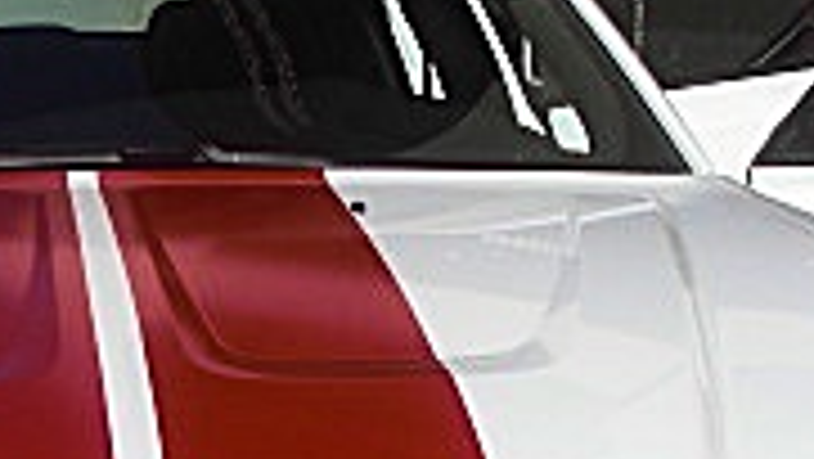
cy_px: 450
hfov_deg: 15.3
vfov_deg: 8.7
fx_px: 3002
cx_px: 81
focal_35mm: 139
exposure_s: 1/250
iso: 50
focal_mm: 6.3
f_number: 7.9
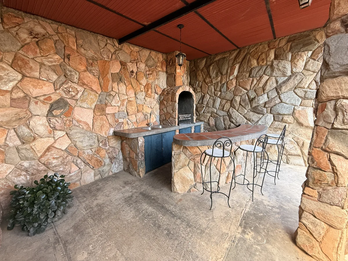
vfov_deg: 85.7
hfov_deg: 102.1
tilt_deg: -8.3
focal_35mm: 14
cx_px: 174
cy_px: 130
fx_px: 141
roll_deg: +0.1
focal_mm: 2.22
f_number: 2.2
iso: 200
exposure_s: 1/99
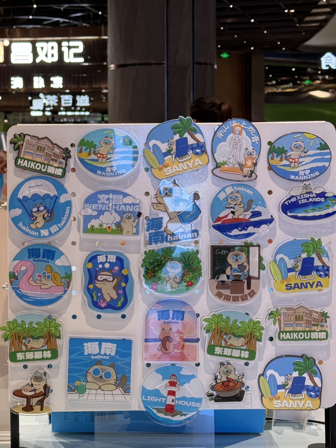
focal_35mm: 48
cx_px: 168
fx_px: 621
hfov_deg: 30.3
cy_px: 224
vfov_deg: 39.7
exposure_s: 1/109
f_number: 1.78
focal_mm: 6.76
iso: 80
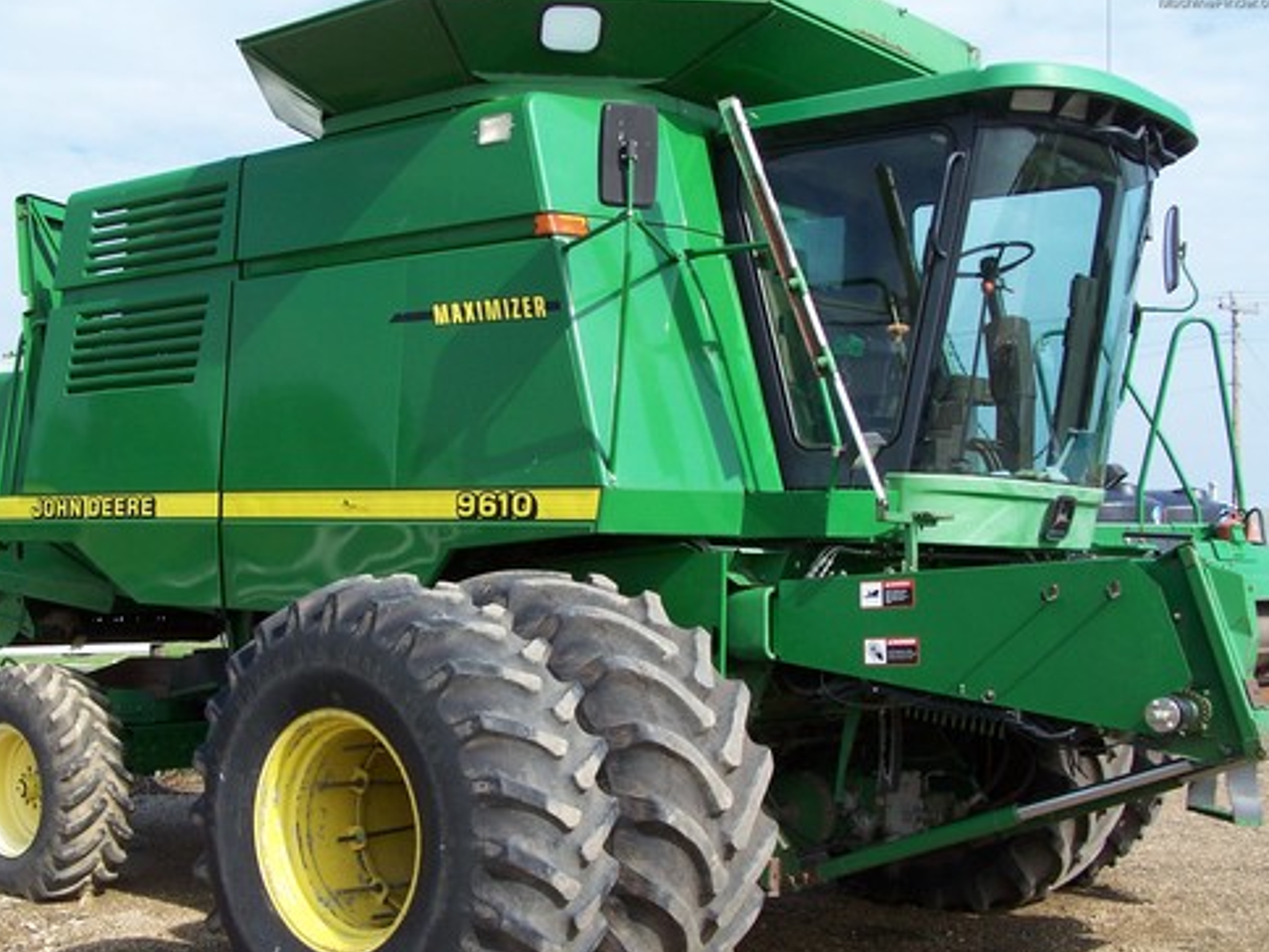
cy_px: 522
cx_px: 574
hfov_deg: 42.0
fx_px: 1650
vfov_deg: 32.2
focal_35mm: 45
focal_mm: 6.7
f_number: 4
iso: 80
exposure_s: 1/500
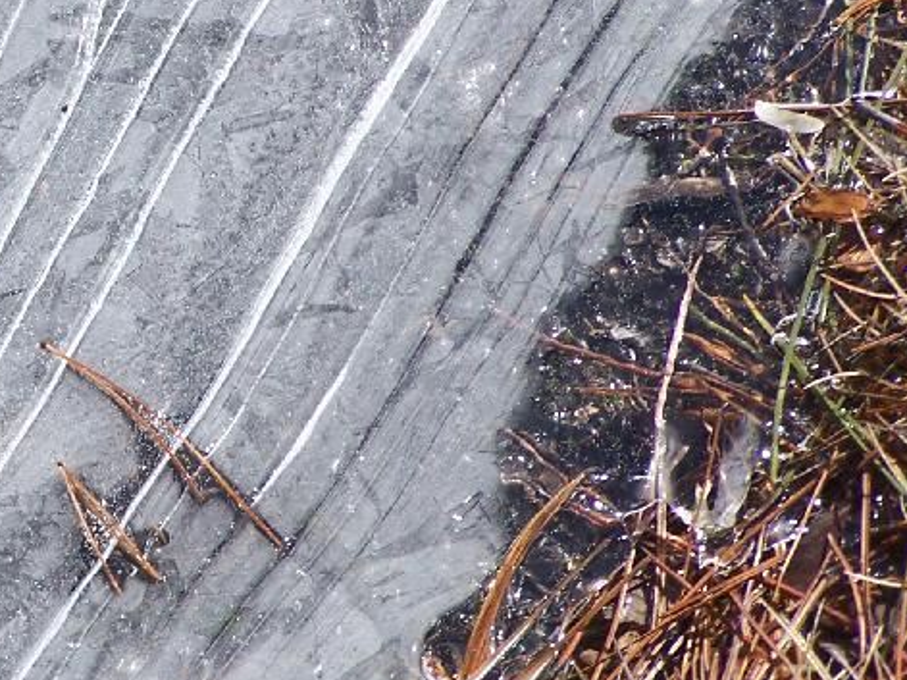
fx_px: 12416
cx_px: -58
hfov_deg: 4.2
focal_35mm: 474
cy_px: 204
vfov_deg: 3.1
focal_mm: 36.2
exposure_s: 1/800
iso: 80
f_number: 3.2
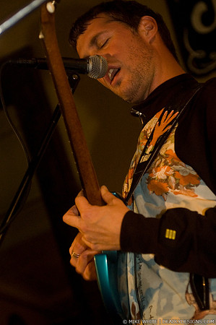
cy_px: 162
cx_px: 108
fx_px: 839
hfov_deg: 14.7
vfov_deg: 21.9
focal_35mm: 93
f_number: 3.2
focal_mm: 62
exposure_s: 1/40
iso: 800
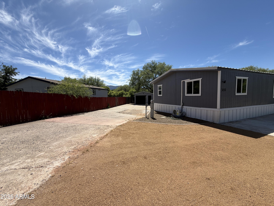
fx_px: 111
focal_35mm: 14
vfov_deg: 85.7
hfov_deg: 102.1
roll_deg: +0.5
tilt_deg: -6.2
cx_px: 137
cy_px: 103
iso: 20
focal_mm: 2.22
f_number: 2.2
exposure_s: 1/1105
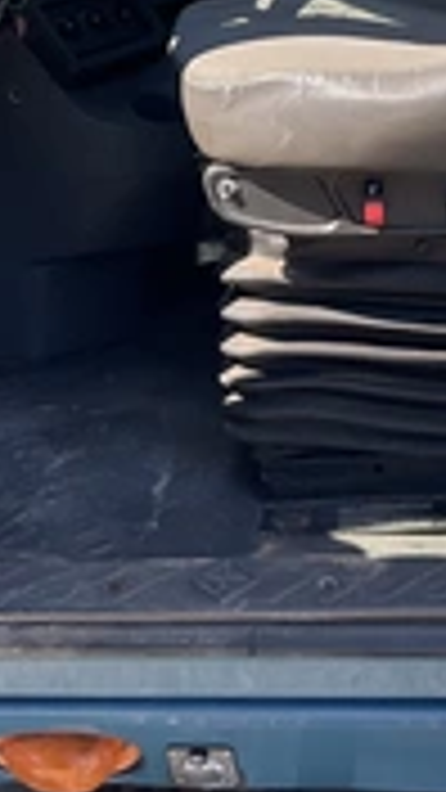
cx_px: 356
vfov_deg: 28.5
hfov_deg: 16.6
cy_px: 126
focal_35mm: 72
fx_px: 1514
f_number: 1.8
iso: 25
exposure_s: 1/342
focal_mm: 3
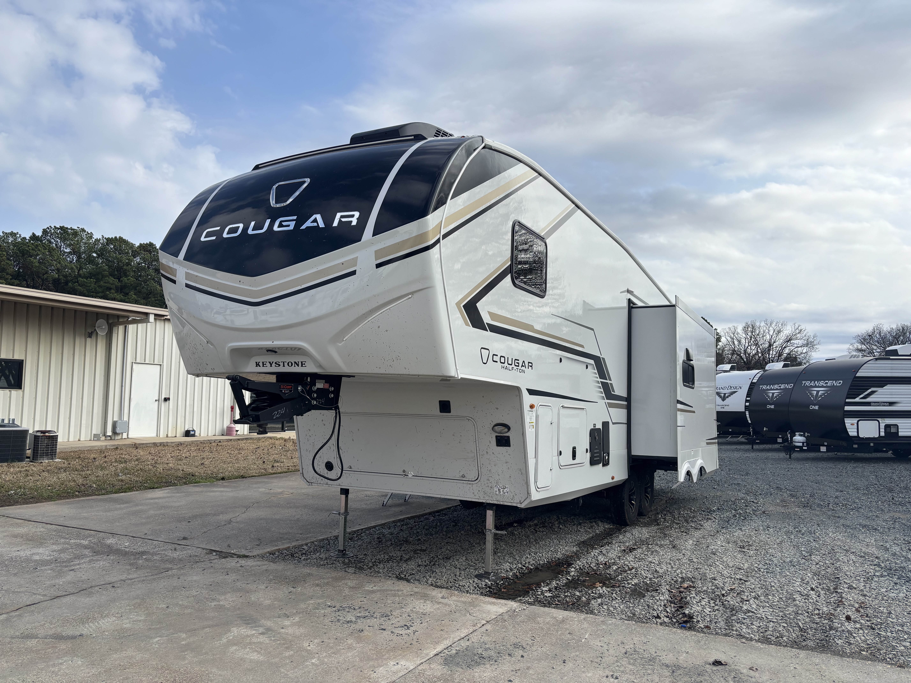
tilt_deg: +4.4
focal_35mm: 26
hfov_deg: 67.3
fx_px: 684
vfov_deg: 53.1
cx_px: 456
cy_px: 342
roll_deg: -1.1
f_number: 1.6
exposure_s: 1/3937
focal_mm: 5.96
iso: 50
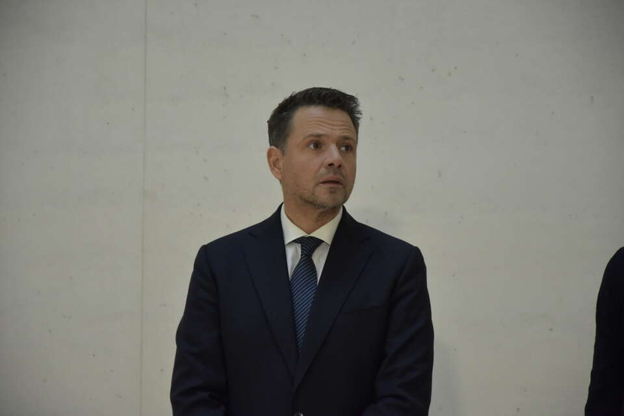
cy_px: 208
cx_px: 312
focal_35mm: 158
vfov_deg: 8.7
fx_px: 2730
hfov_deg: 13.0
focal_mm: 105
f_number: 5.6
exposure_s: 1/250
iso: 2500
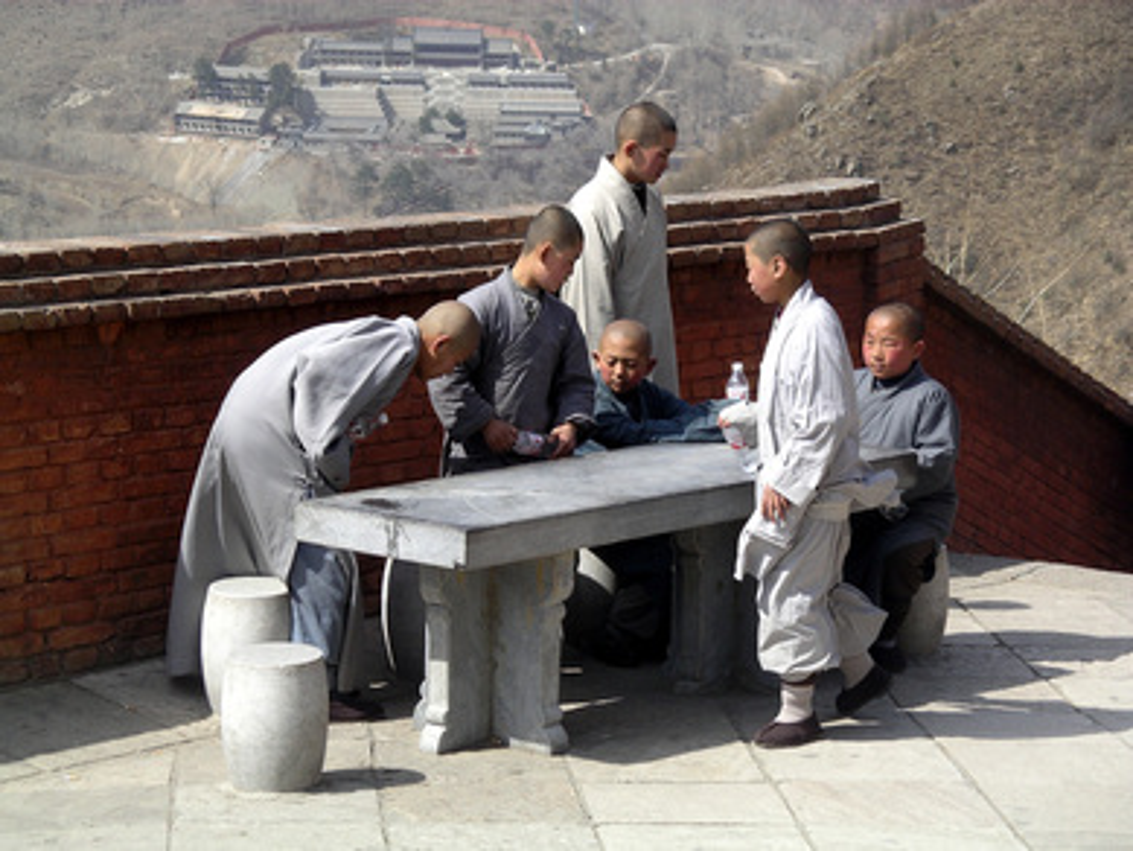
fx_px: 4387
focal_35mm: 134
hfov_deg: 14.7
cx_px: 566
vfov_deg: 11.1
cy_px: 426
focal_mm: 27.8
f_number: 5
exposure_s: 1/453
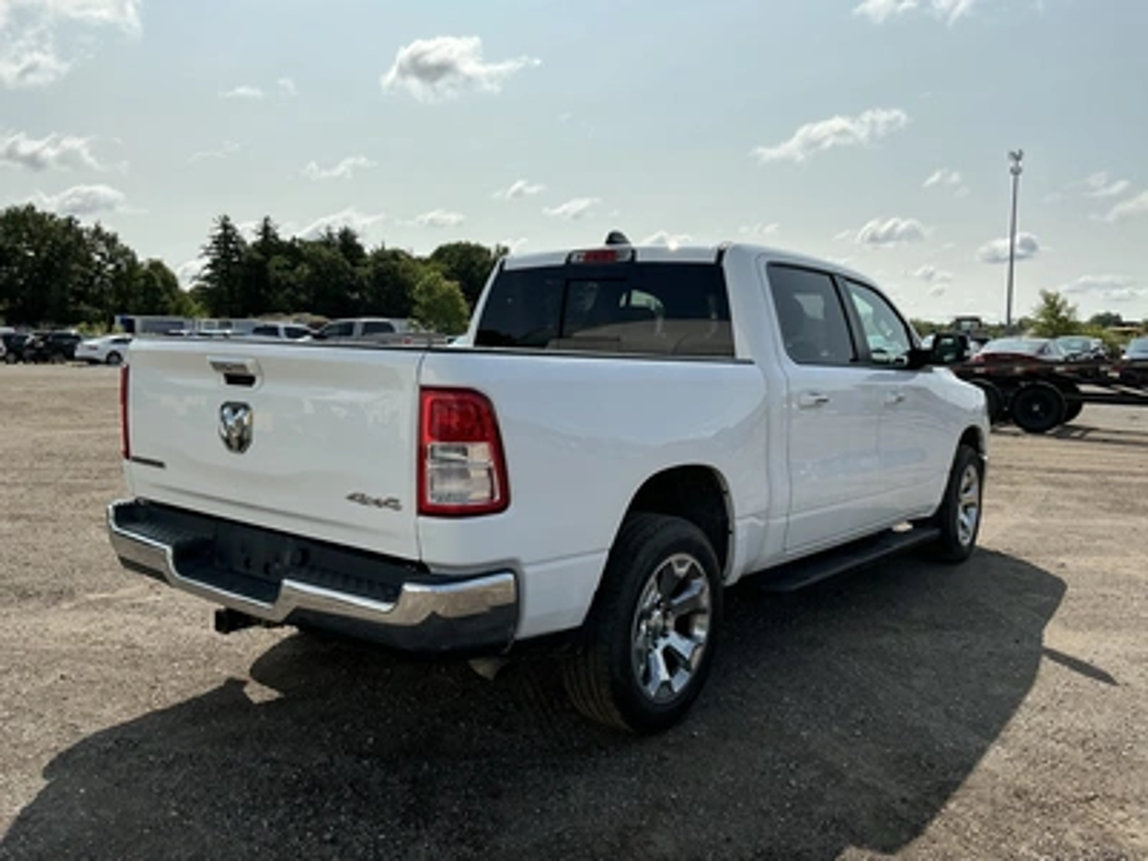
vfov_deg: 49.7
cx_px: 574
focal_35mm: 28
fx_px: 929
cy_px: 430
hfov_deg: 63.4
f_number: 1.8
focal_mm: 3
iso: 25
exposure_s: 1/4065
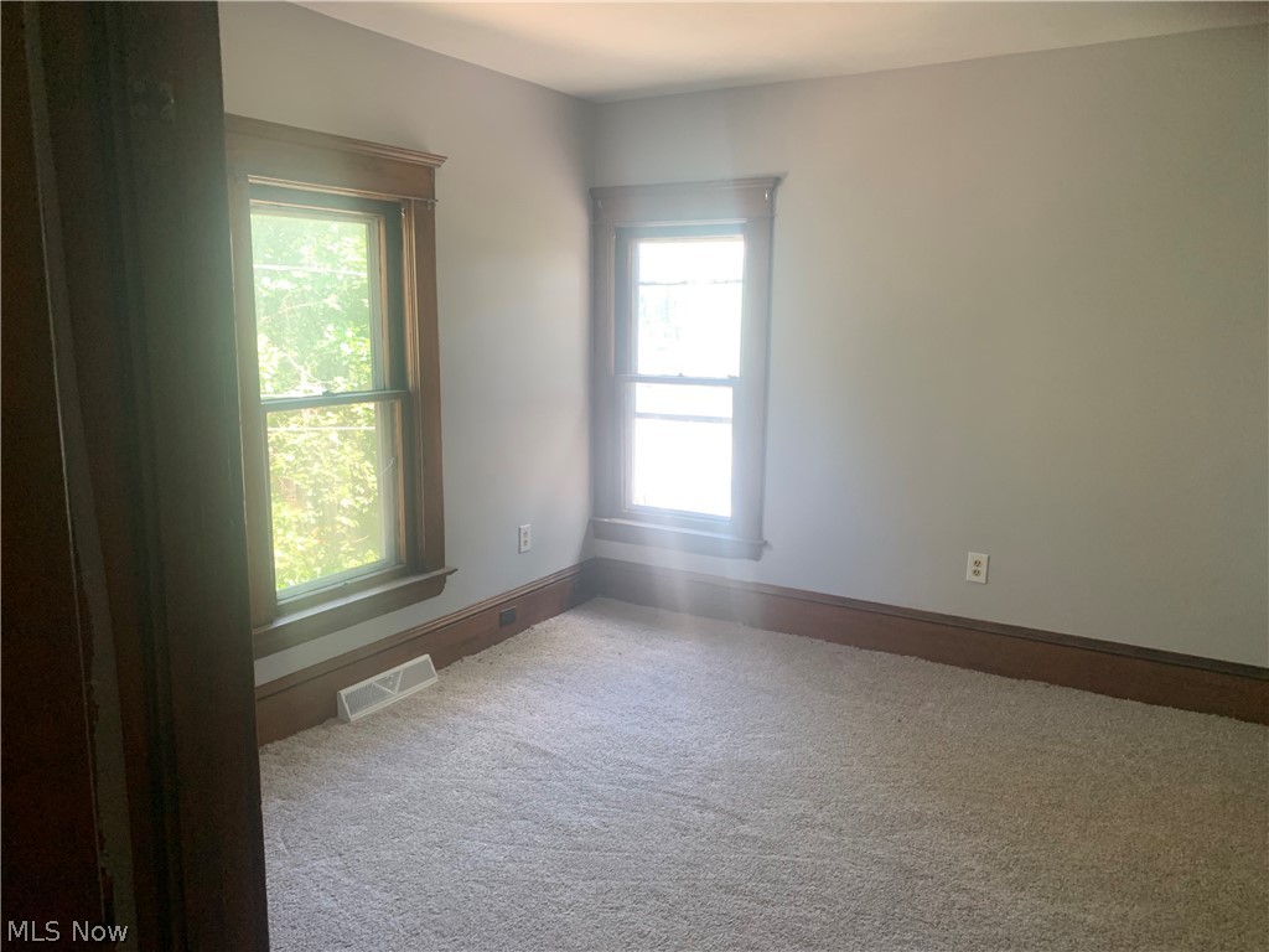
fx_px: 953
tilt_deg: -8.3
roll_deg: +0.2
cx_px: 634
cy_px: 476
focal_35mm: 26
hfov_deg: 67.3
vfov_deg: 53.1
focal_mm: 4.25
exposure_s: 1/62
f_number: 1.8
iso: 100
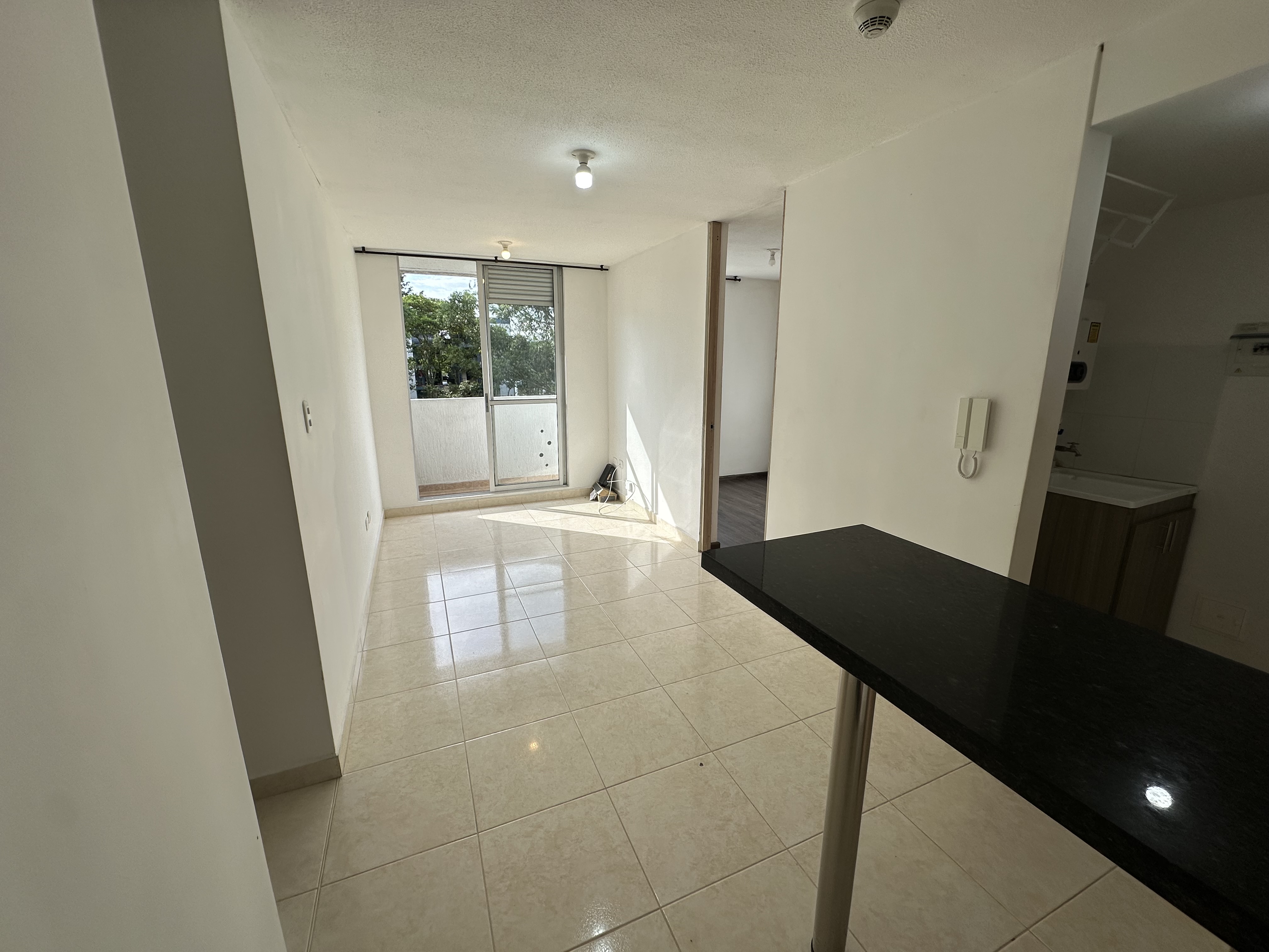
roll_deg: -0.3
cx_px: 634
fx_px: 513
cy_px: 476
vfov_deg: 85.7
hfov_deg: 102.1
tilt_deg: -12.7
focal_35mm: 14
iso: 40
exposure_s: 1/481
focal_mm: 2.22
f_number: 2.2
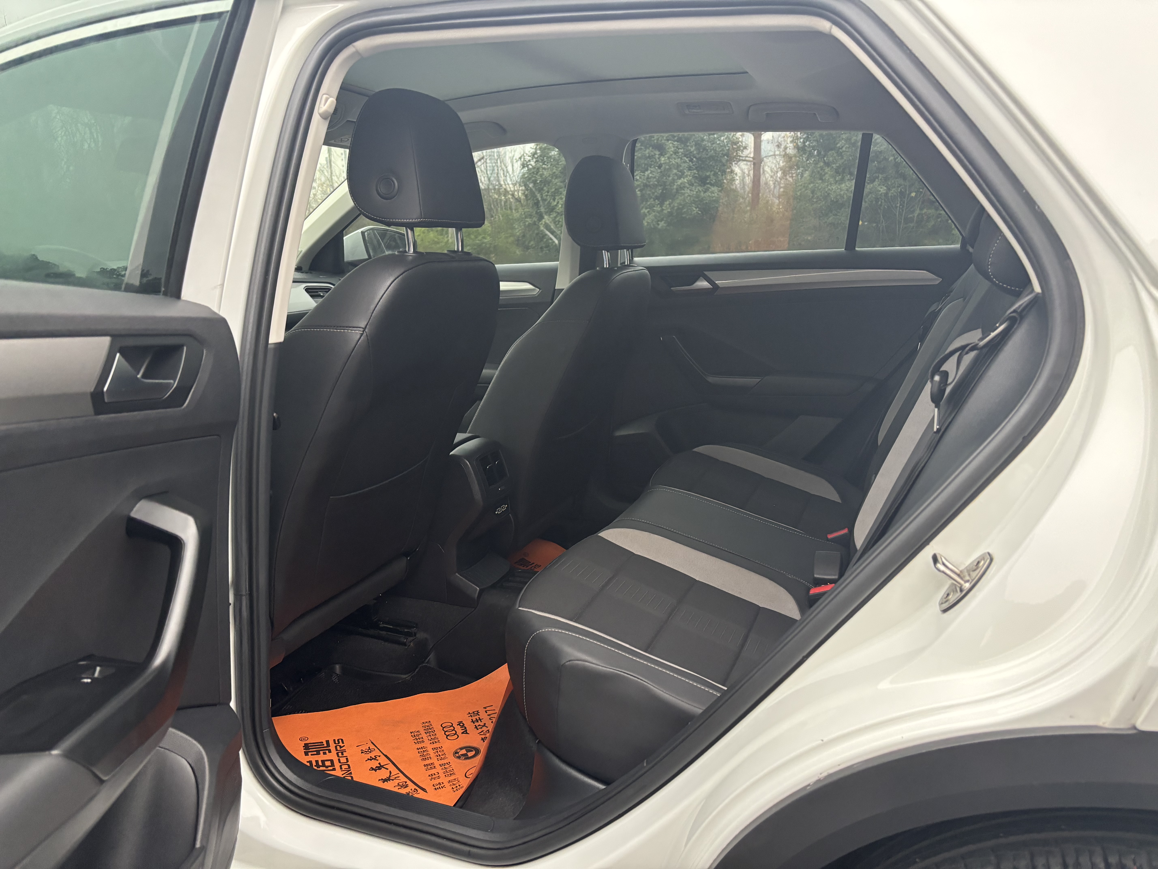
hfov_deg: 67.3
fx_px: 870
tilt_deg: -11.7
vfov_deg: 53.1
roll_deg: +1.1
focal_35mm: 26
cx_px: 579
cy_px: 434
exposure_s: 1/60
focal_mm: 5.96
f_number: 1.6
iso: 250
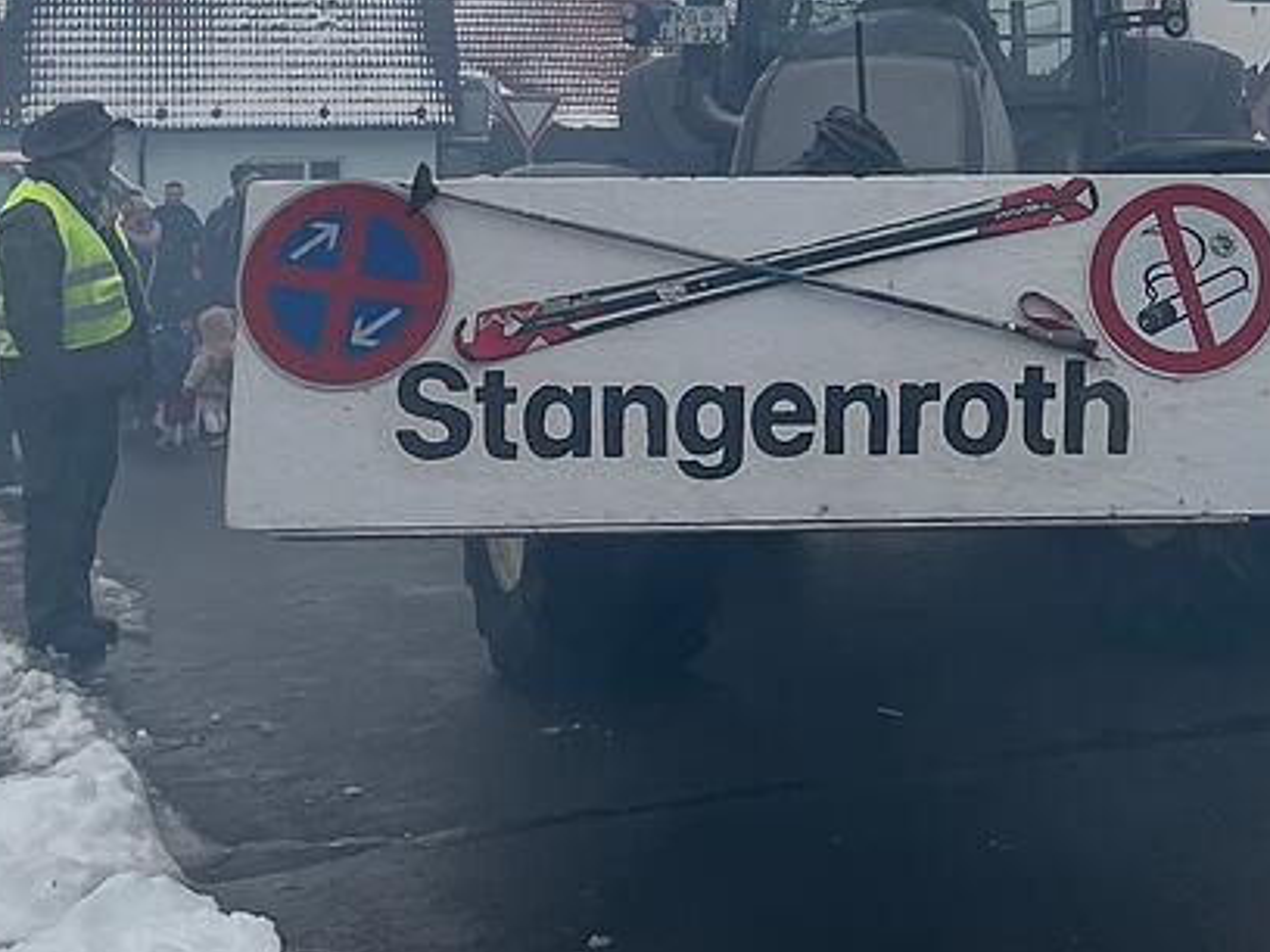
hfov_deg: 34.8
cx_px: 1202
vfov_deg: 27.9
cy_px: 168
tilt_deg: -2.9
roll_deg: -0.1
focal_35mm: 51
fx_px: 1871
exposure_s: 1/5051
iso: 32
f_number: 1.6
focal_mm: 4.2
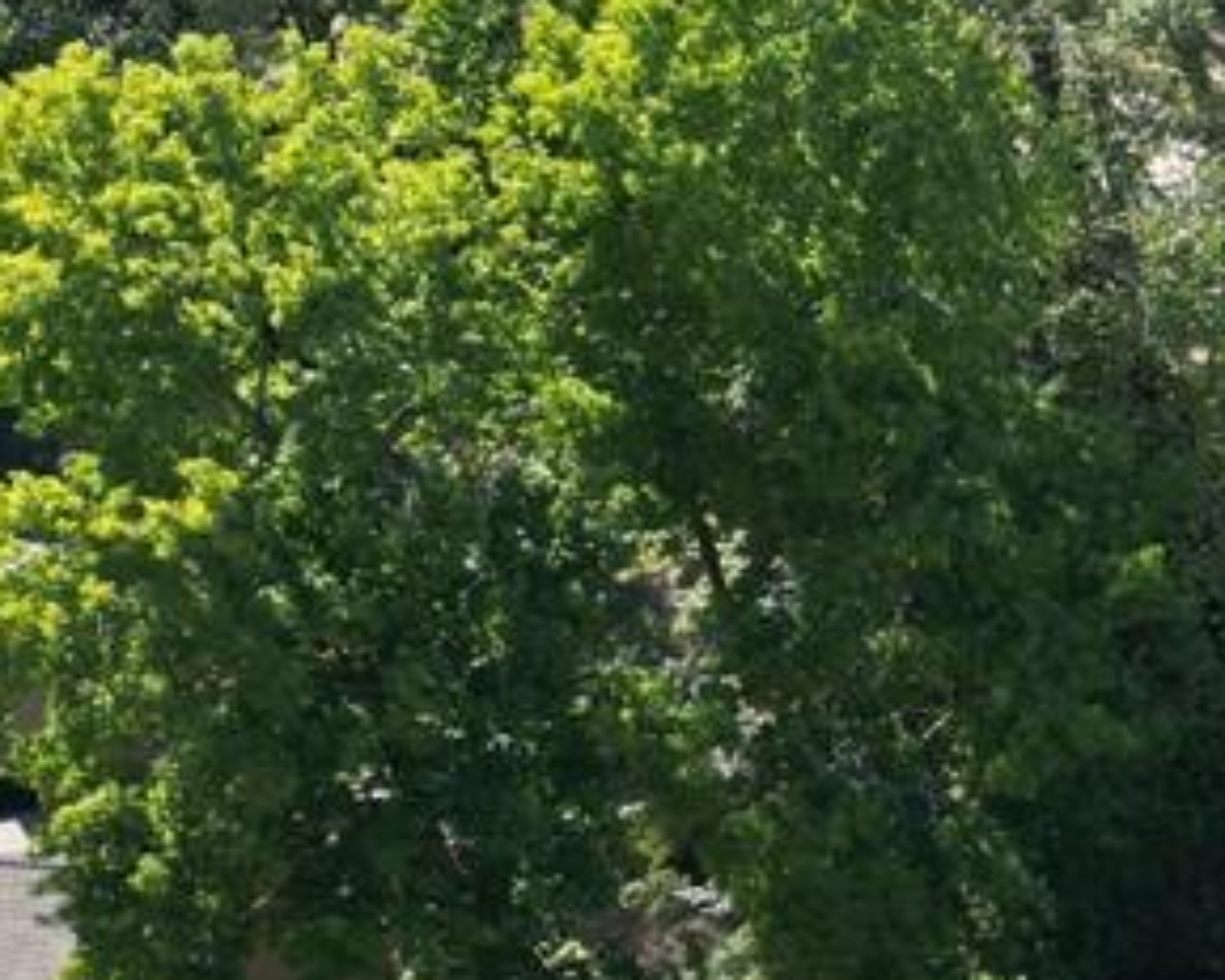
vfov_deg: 18.4
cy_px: 297
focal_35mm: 83
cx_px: 2145
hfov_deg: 18.5
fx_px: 3008
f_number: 1.7
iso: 120
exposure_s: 1/800
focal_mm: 6.72
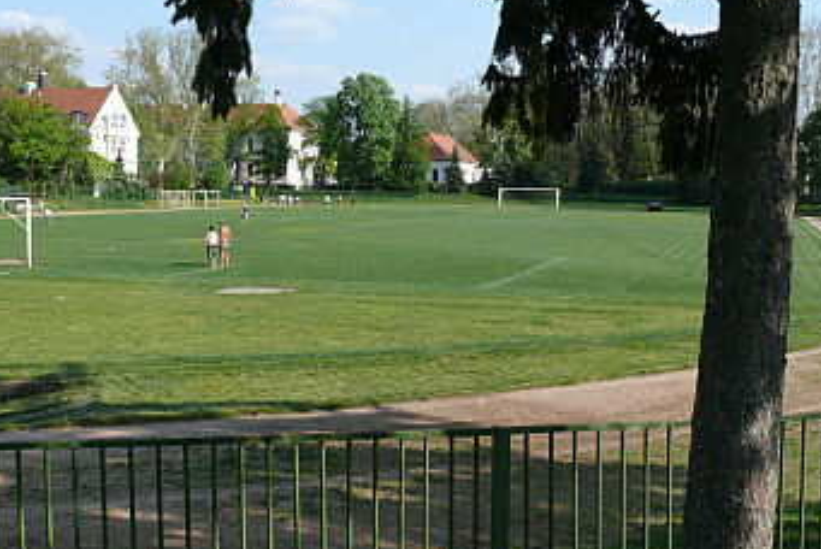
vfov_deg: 28.1
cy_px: 299
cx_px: 455
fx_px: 1096
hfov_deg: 41.0
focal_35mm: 48
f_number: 5.6
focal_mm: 7.4
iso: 100
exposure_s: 1/400
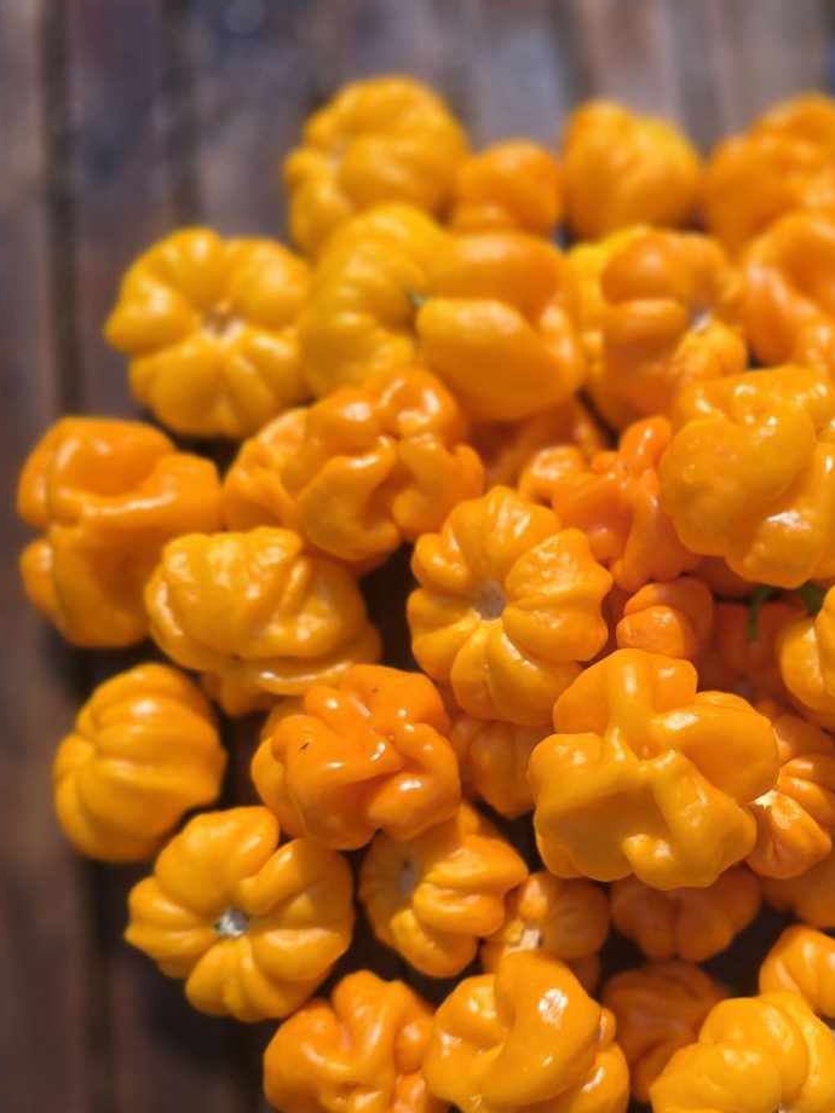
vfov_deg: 46.4
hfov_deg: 34.4
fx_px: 1286
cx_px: 714
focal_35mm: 40
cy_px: 687
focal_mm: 6.3
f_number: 1.7
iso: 12
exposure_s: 1/960
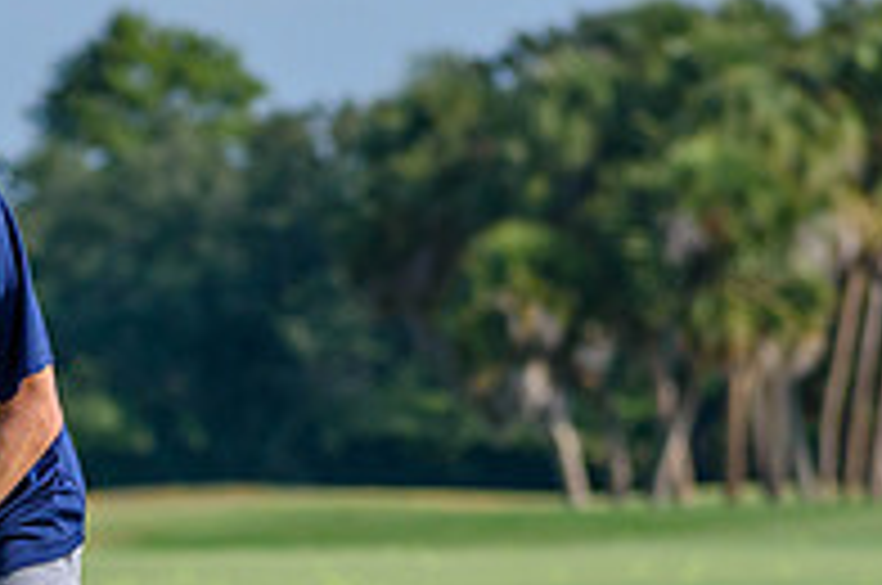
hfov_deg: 2.9
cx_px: 234
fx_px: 17415
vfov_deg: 1.9
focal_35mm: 712
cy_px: 718
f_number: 5.6
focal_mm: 160
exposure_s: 1/2000
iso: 320
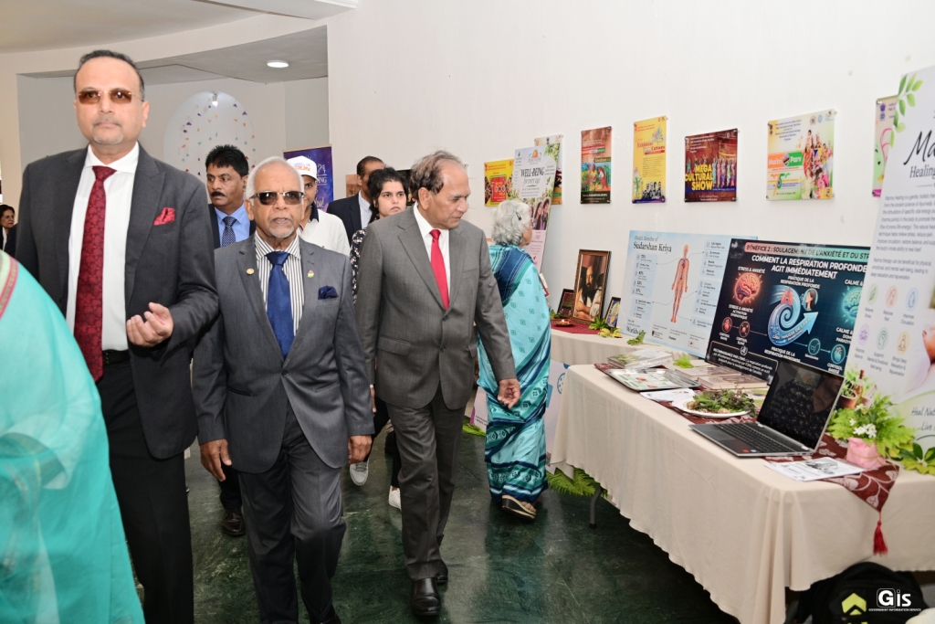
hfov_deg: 58.7
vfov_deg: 41.1
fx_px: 831
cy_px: 312
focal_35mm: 32
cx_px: 468
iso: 1000
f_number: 5.6
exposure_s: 1/200
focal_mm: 32
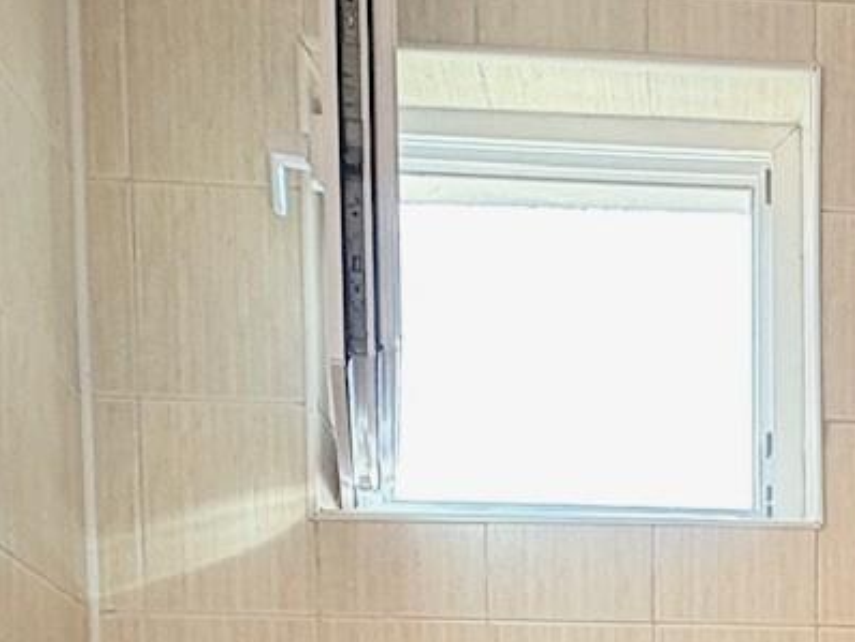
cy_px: 1125
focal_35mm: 72
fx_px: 1779
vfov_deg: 17.1
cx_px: 924
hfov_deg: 25.2
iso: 100
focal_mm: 2.22
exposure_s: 1/99
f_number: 2.2
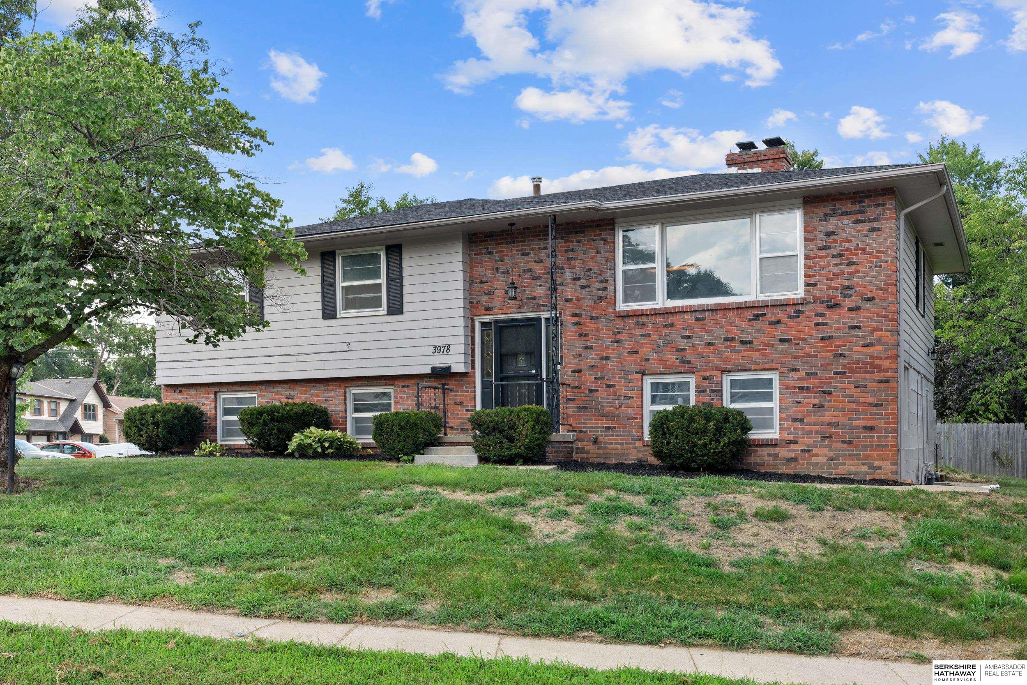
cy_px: 342
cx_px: 514
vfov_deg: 37.9
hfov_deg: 54.4
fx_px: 998
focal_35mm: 35
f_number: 9
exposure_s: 1/320
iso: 400
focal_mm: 35
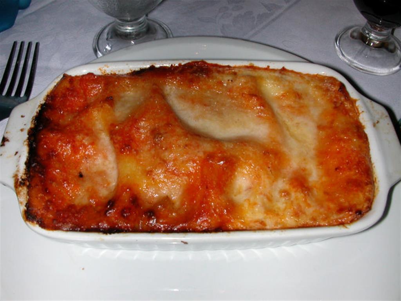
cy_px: 150
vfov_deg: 38.7
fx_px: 429
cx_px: 200
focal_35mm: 37
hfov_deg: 50.1
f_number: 4.5
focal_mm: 5.6
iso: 100
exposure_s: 1/59.9
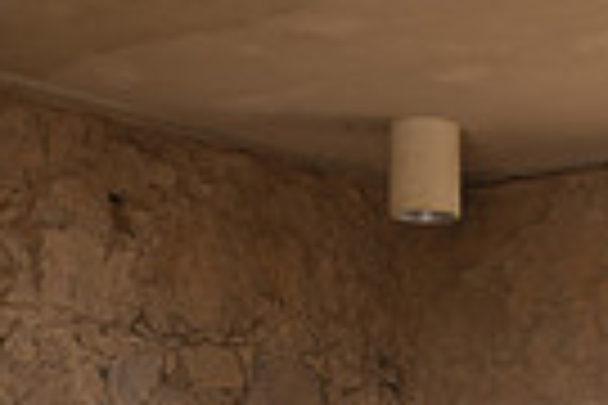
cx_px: 644
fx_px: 1739
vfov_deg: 11.9
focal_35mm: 103
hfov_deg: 19.1
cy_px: 808
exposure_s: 1/125
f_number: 2.8
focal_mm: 24
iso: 100
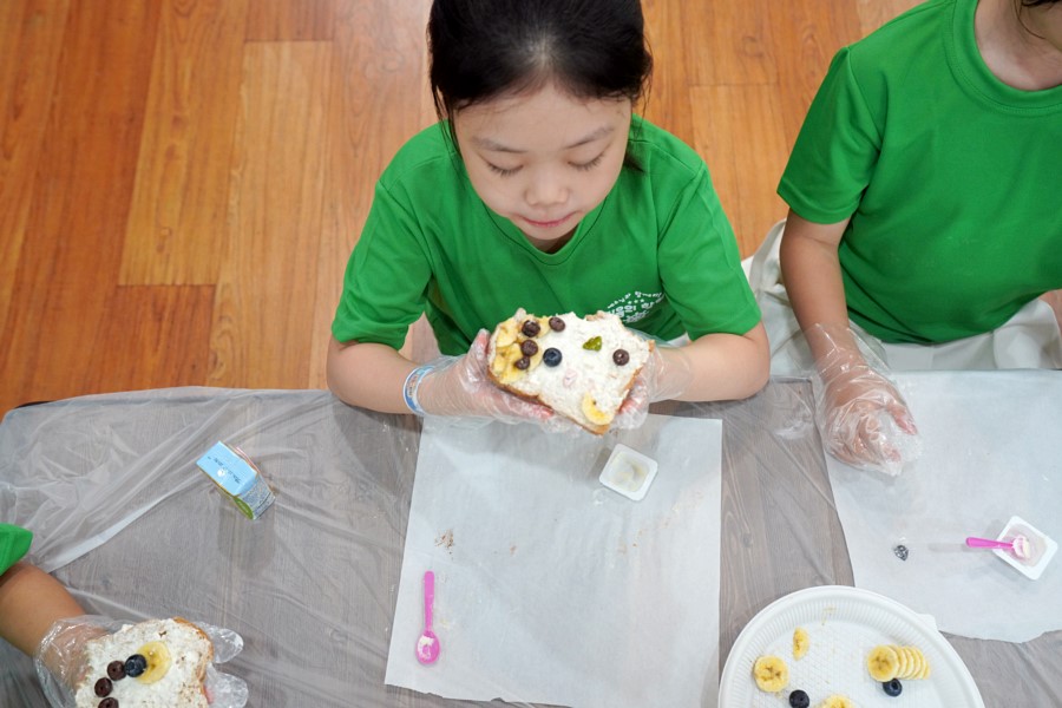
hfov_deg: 54.4
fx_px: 1032
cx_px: 531
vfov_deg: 37.9
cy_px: 354
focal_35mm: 35
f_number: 4
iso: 1600
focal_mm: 35
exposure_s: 1/160
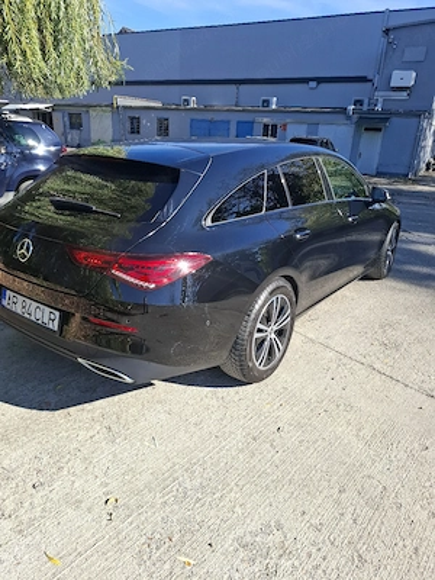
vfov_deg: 73.9
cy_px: 290
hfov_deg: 58.9
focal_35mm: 23
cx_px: 218
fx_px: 385
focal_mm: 5.54
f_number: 1.8
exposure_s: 1/1000
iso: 50
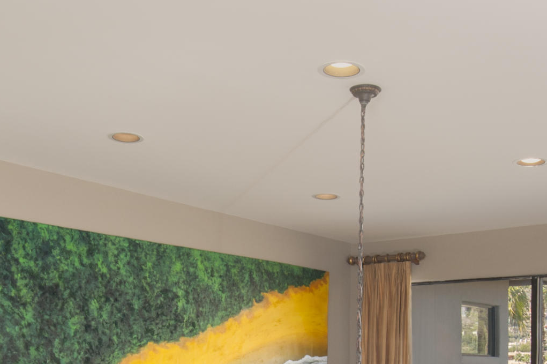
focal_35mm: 47
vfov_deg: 24.9
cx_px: 196
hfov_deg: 41.5
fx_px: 714
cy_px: 470
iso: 400
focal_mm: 16
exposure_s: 1/30
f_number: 8
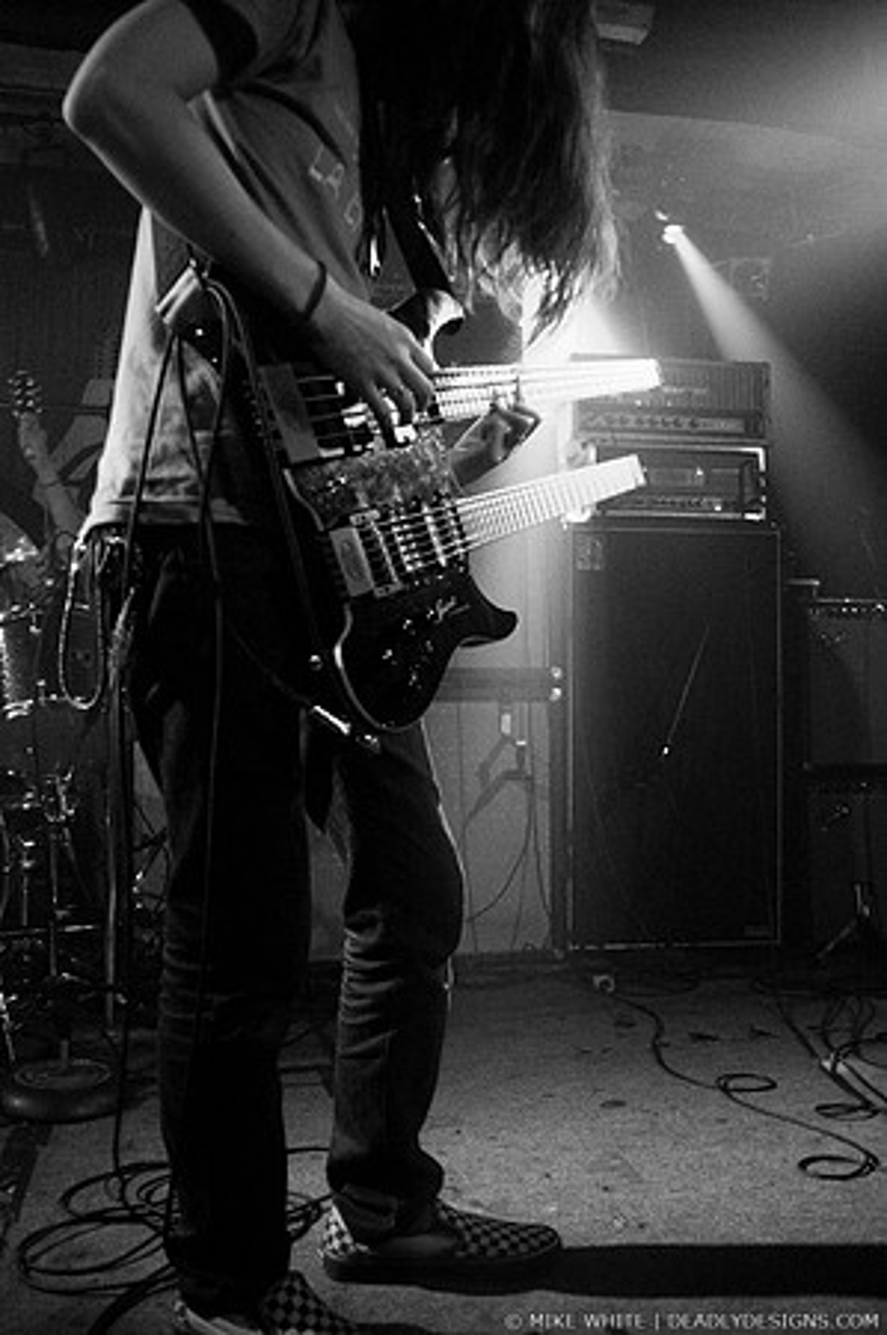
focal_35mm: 30
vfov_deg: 62.0
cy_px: 668
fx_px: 1111
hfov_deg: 43.5
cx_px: 444
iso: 1600
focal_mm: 20
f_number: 2.8
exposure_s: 1/13
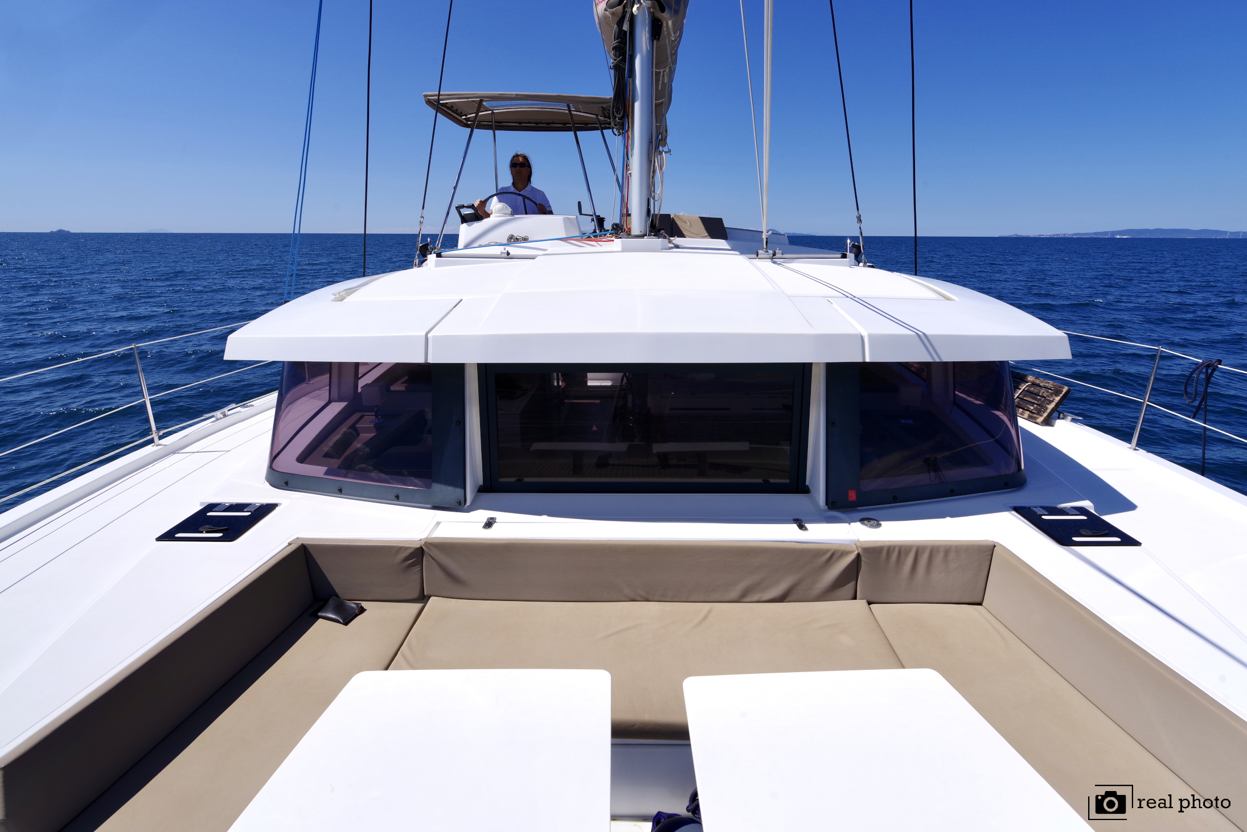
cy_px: 416
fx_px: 554
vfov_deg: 73.8
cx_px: 624
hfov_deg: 96.7
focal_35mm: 16
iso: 200
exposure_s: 1/320
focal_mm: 16
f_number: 13
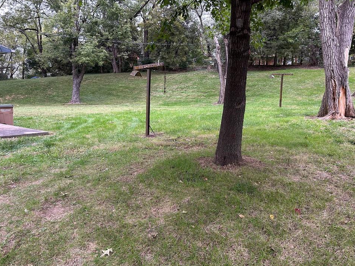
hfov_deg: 63.4
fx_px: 287
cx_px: 170
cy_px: 132
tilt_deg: -8.0
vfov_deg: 49.7
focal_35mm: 28
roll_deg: -1.1
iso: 125
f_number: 1.5
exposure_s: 1/75
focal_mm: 5.7
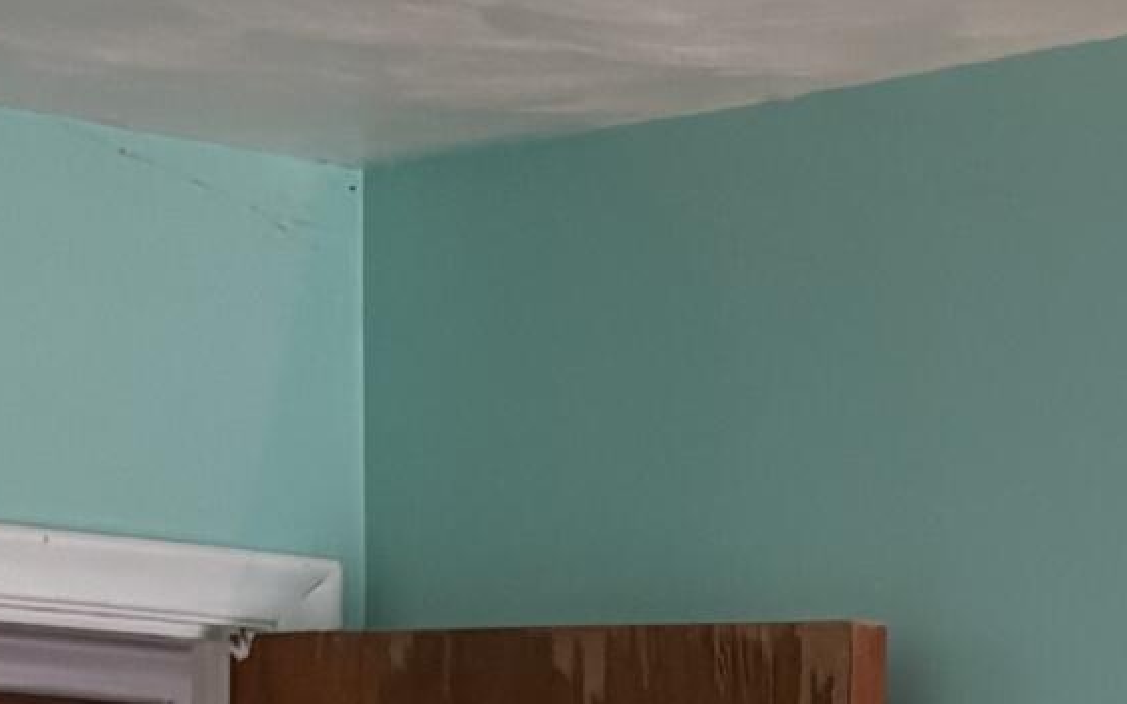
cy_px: 1717
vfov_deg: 8.1
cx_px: 1254
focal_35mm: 148
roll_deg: -3.5
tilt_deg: -7.9
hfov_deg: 13.8
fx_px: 4544
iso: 250
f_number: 1.6
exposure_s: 1/60
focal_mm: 5.96
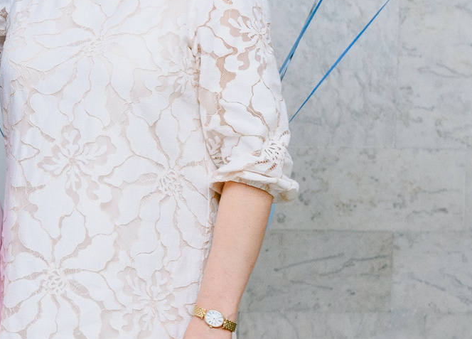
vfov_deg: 8.3
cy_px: -32
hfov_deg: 11.1
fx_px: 2324
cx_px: -236
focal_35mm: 173
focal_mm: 40
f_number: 4
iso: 320
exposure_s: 1/160
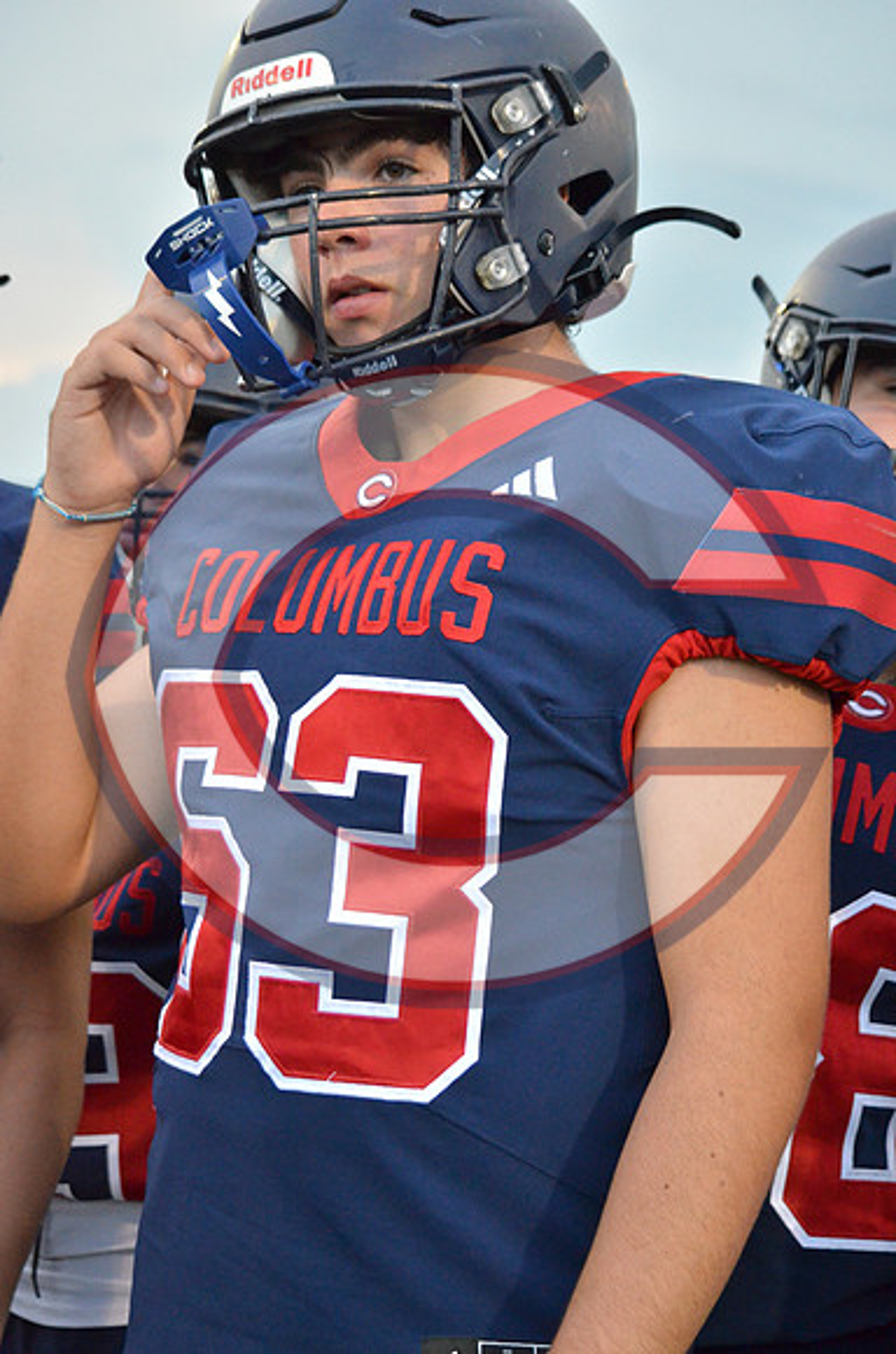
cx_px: 448
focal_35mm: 87
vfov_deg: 23.4
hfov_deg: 15.6
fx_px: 3263
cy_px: 677
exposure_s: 1/500
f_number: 4.5
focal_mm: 58
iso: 2800
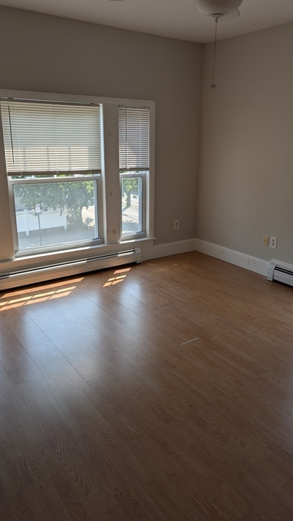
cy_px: 256
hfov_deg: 42.8
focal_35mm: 27
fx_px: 373
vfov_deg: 69.9
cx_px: 159
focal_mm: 6.9
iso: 20
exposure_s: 1/222
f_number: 1.68
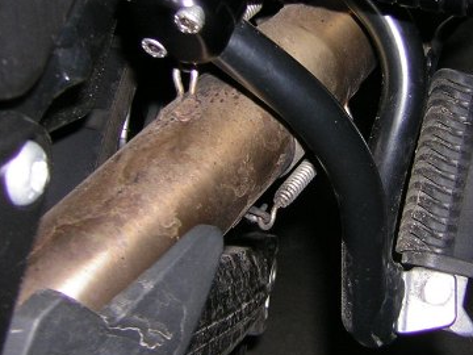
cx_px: 348
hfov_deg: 29.8
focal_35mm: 64
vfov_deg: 22.8
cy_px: 121
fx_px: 875
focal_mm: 4.7
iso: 50
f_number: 2.6
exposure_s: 1/60.1
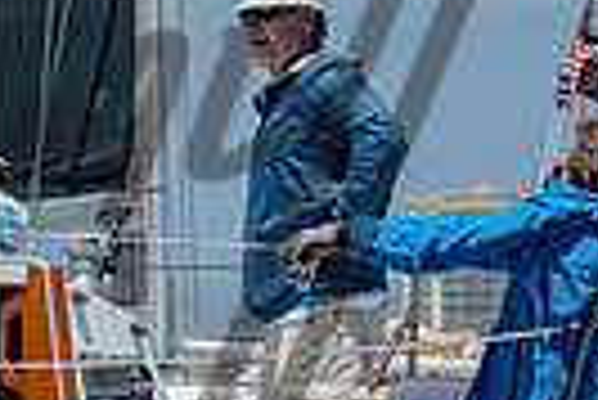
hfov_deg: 2.8
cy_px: 79
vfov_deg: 1.9
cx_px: -121
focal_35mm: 732
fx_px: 12172
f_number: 5
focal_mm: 112
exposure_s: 1/2000
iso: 200
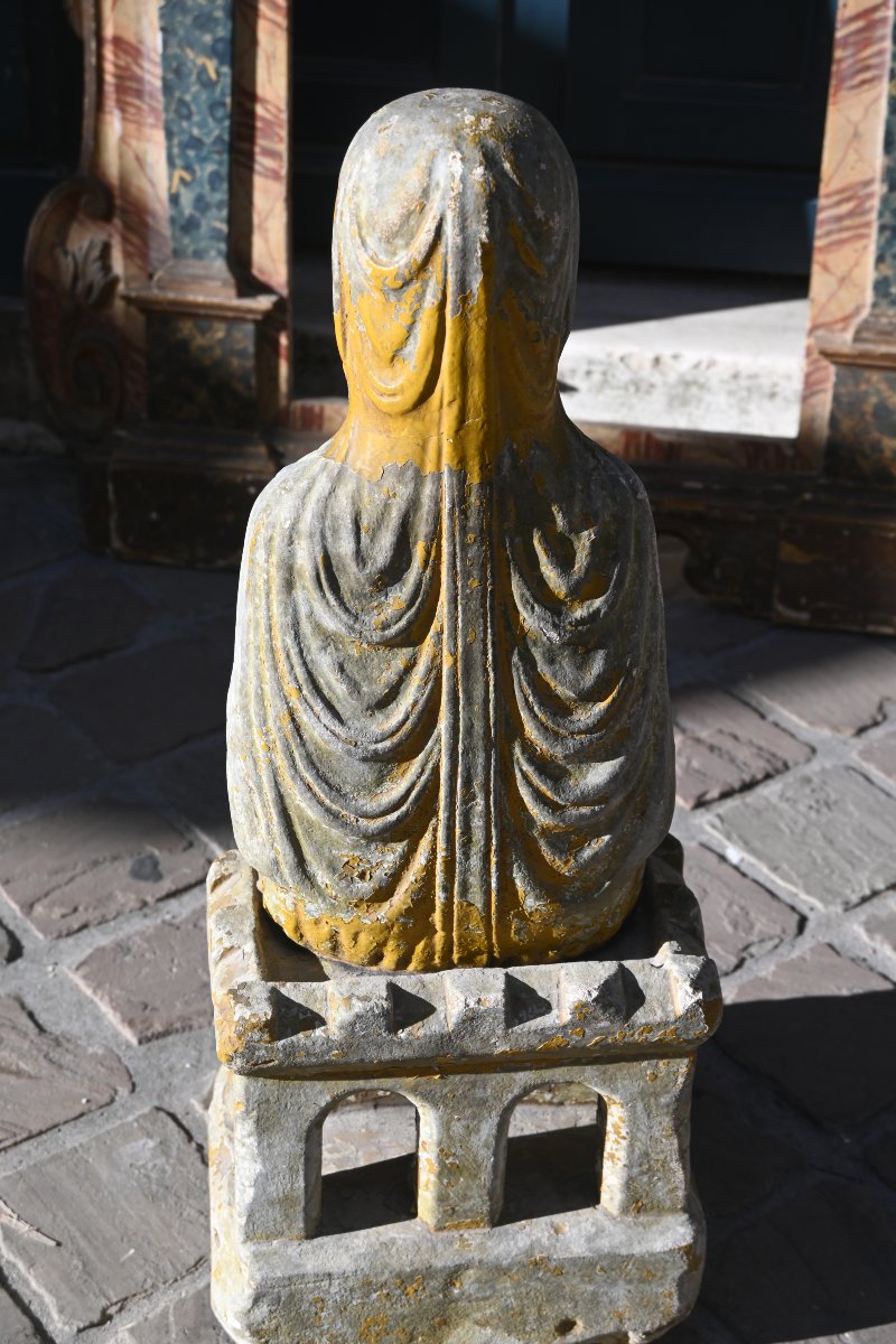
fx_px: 2128
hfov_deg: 23.8
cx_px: 448
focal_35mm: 57
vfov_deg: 35.1
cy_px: 672
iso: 100
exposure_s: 1/320
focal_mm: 38
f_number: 6.3
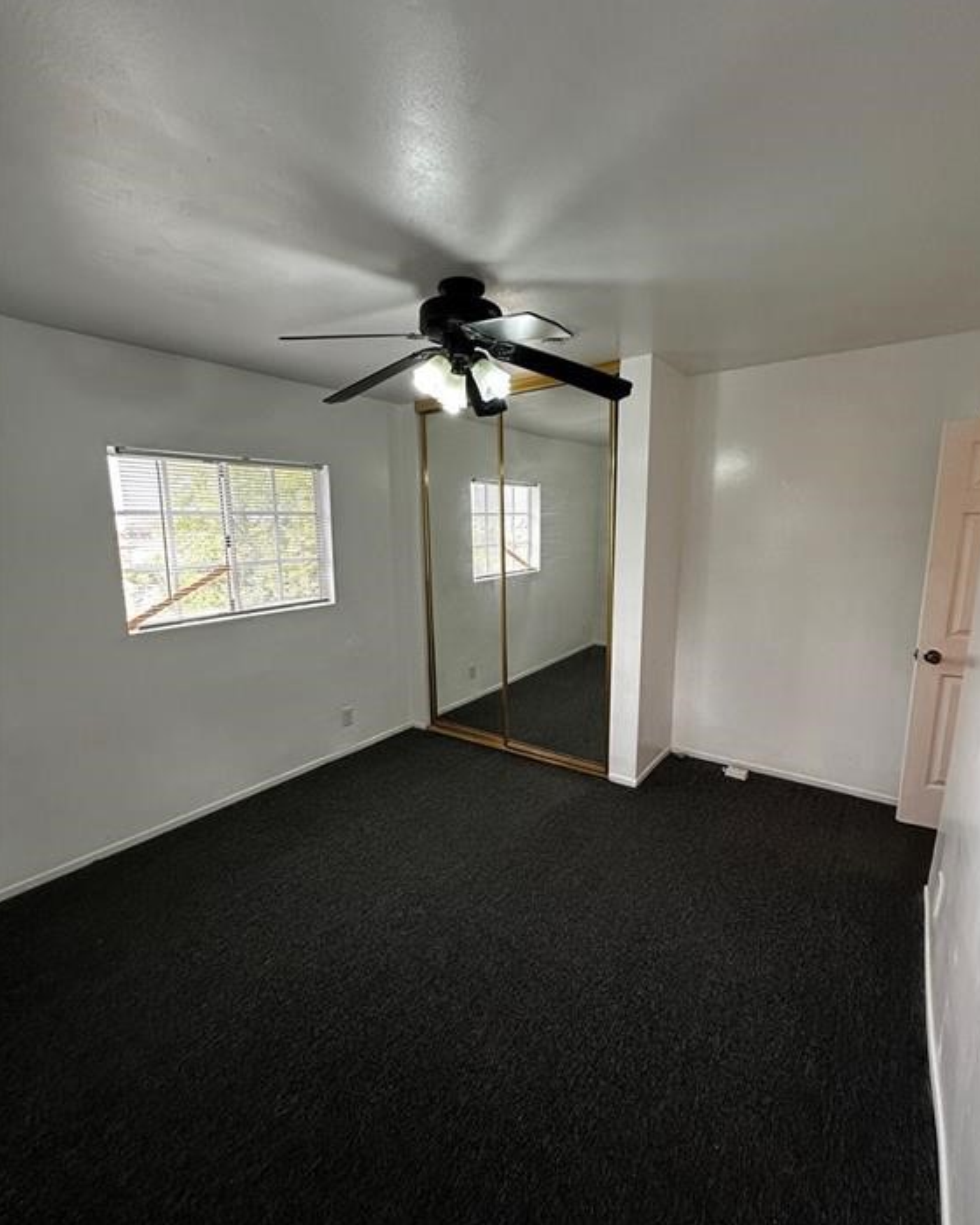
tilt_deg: -9.4
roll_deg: -0.7
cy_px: 614
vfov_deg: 96.8
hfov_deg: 84.0
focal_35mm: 15
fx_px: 544
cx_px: 499
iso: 160
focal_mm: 2.22
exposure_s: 1/120
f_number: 2.2
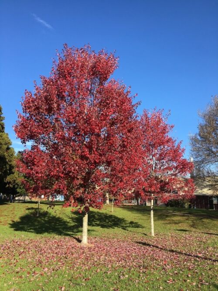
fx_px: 243
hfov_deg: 48.3
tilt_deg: +12.5
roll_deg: -0.8
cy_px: 146
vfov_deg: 61.6
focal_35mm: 29
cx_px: 109
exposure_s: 1/693
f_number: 2.2
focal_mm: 4.15
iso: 25
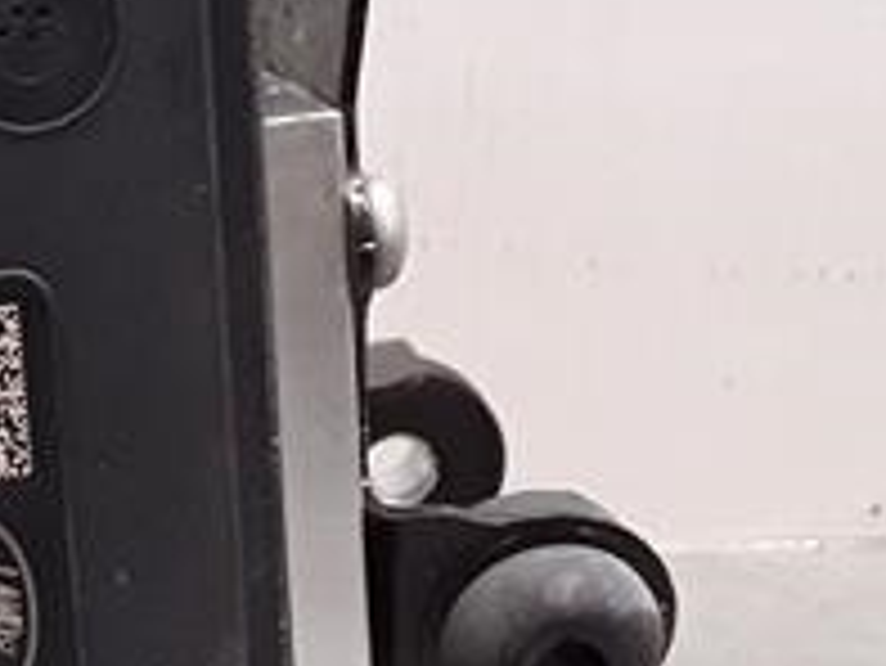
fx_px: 2331
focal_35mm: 91
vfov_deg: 16.2
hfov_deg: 20.4
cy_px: 468
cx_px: -117
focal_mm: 2.91
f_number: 1.9
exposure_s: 1/100
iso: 100
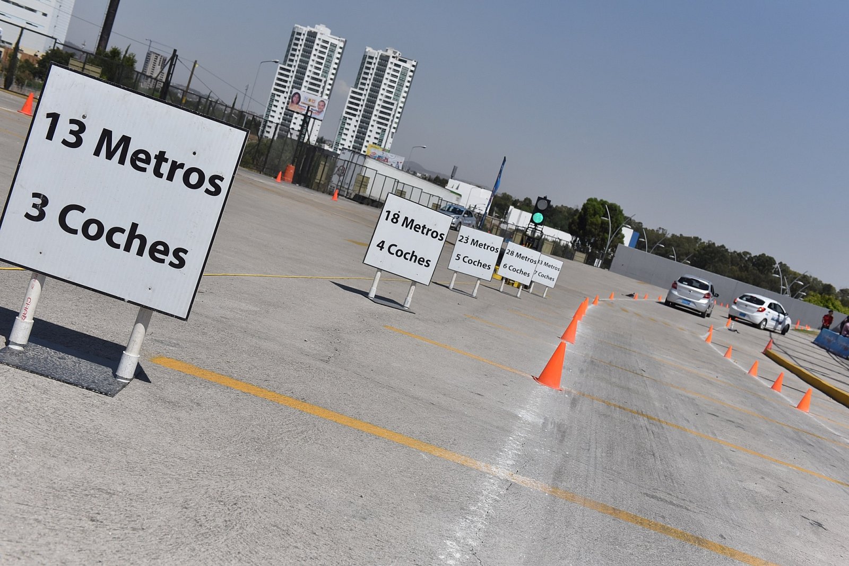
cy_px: 283
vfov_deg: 33.4
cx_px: 424
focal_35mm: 40
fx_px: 943
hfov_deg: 48.5
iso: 500
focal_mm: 40
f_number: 7.1
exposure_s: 1/4000
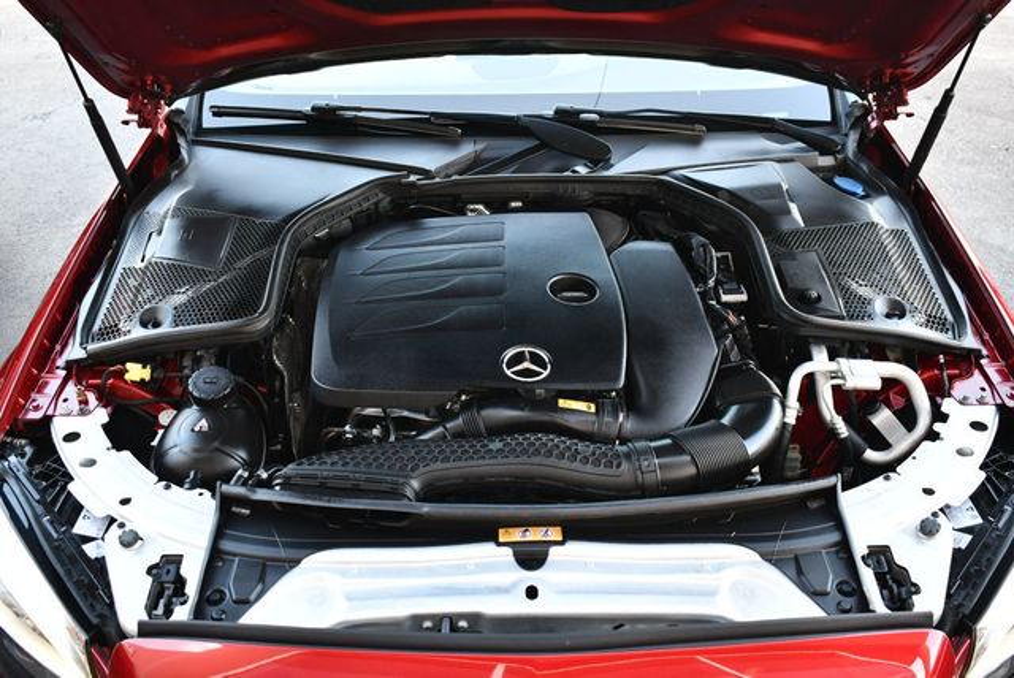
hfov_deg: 53.1
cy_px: 339
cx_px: 507
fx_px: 1015
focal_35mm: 36
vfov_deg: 36.9
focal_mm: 18
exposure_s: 1/250
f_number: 3.5
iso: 800
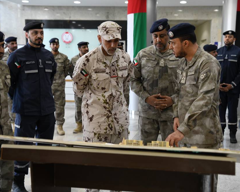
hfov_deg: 36.6
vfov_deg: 29.7
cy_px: 96
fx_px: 362
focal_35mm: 51
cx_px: 139
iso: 2000
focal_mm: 45
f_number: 3.5
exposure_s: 1/400
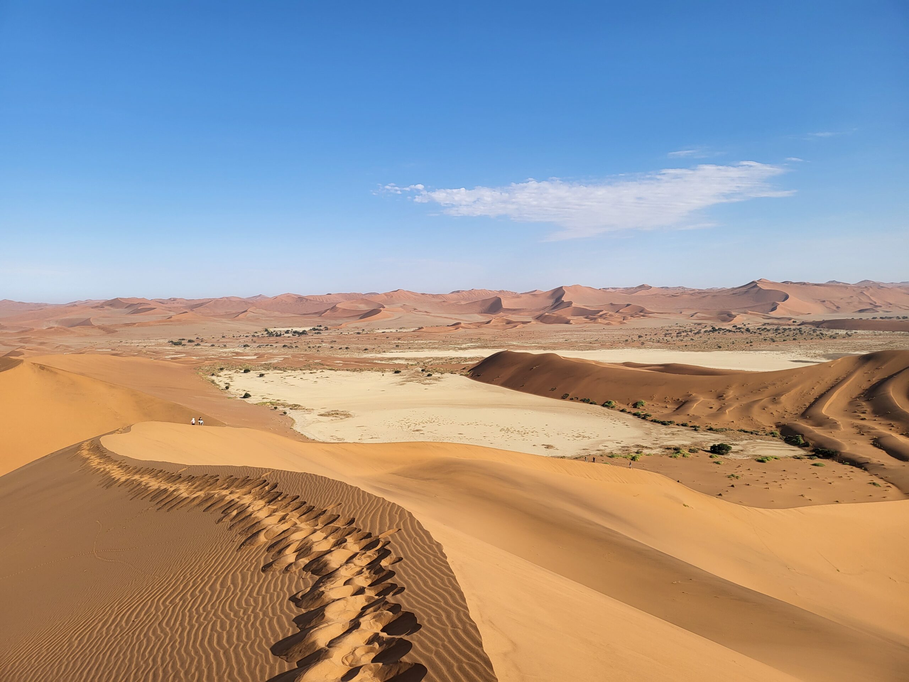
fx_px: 630
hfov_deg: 71.6
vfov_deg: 56.8
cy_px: 341
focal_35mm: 24
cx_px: 454
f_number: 1.8
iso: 40
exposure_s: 1/2859
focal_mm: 5
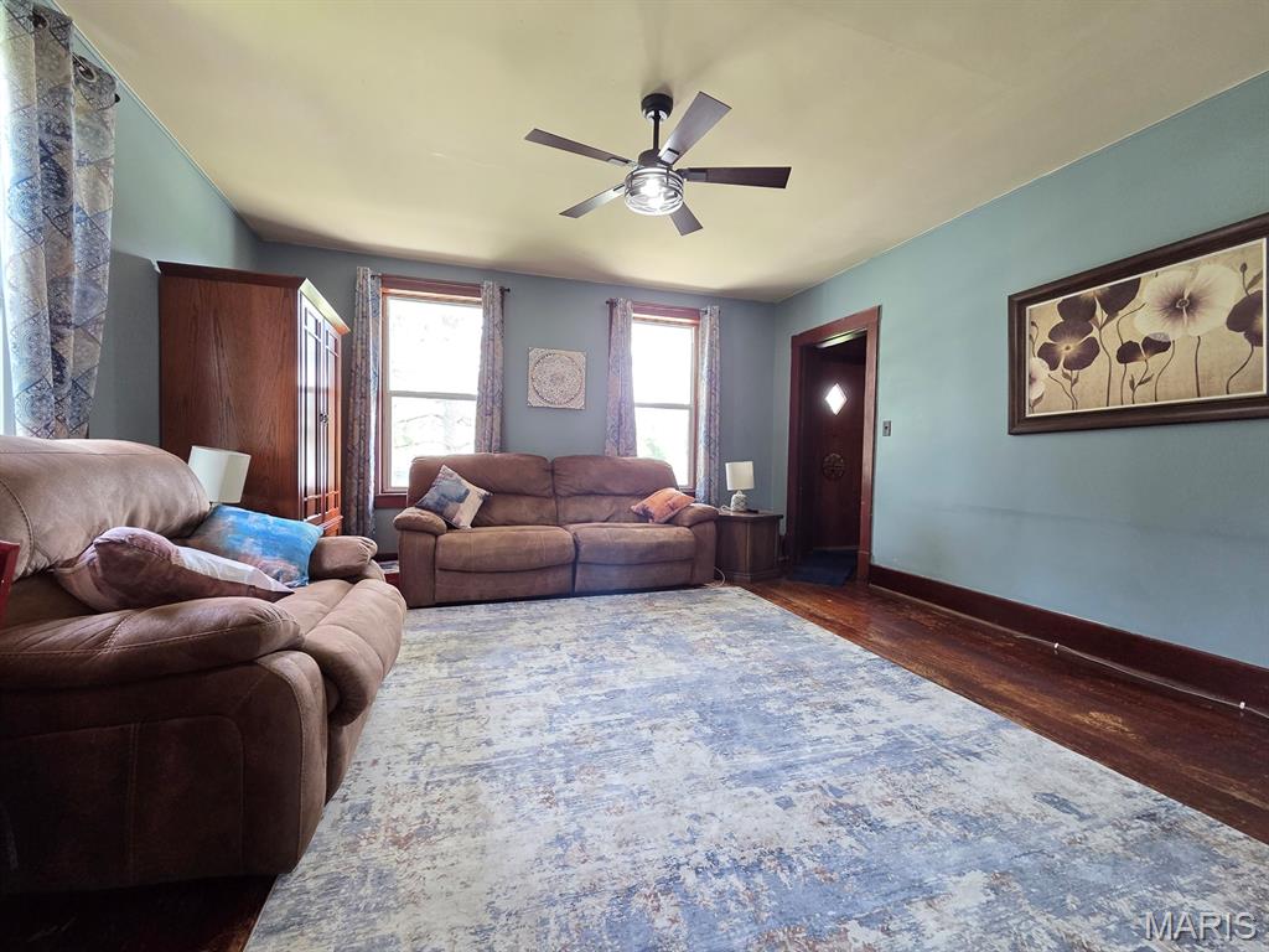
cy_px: 476
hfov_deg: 106.2
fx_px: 477
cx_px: 634
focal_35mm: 13
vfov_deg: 89.9
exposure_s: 1/60
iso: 250
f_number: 2.2
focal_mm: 2.2
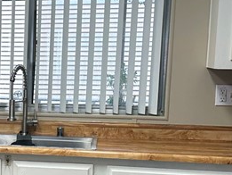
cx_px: -23
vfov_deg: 15.7
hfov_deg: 19.9
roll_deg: -0.3
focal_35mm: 94
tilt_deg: -7.2
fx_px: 630
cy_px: 133
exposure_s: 1/120
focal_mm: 6.86
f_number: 1.78
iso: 100
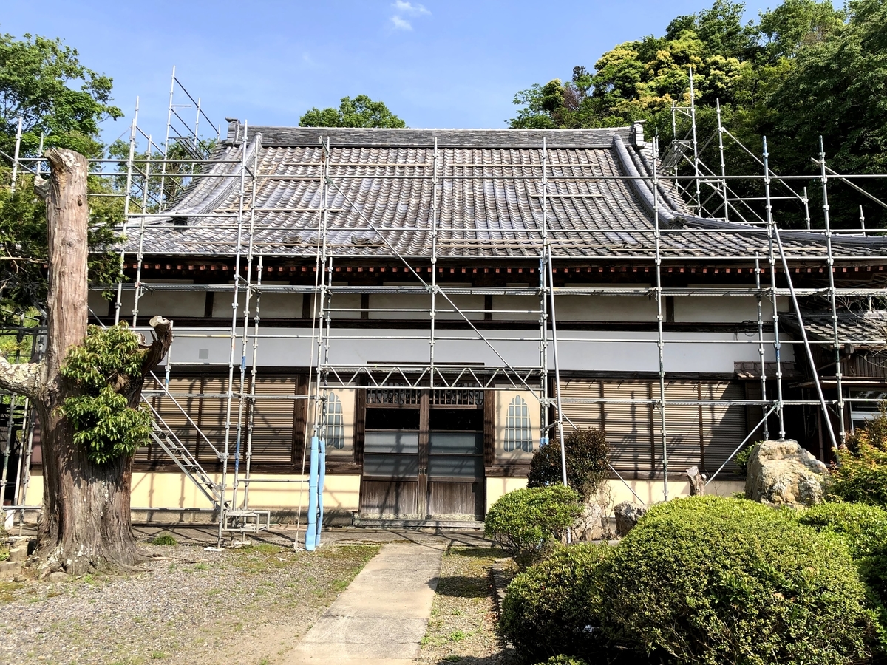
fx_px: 717
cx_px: 444
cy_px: 332
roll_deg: -0.7
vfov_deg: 49.7
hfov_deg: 63.4
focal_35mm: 28
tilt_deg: +8.3
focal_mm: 4
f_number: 1.8
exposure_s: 1/1297
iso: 20
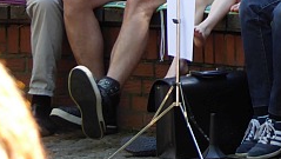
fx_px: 3110
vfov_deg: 2.9
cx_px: 289
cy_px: -86
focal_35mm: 417
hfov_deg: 5.2
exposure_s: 1/60
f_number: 5.3
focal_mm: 24.2
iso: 250
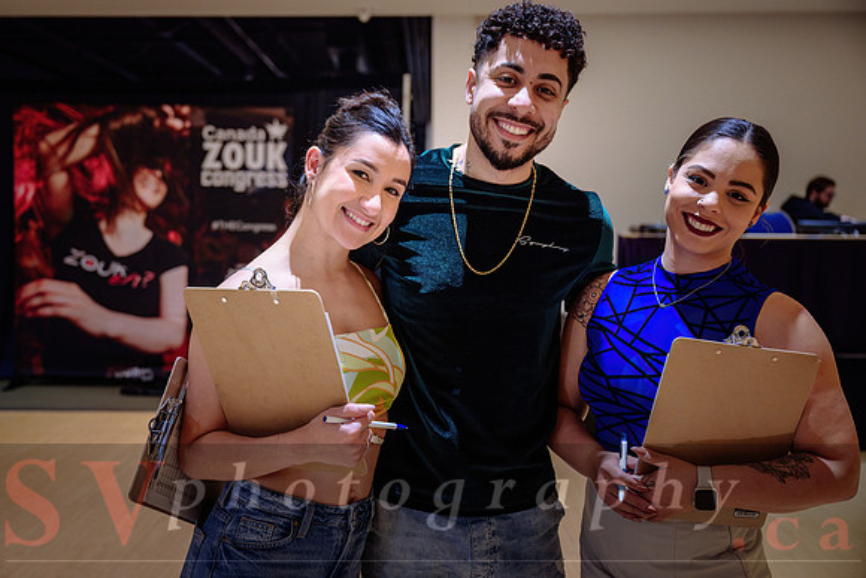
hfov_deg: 53.0
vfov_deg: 36.8
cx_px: 413
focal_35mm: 36
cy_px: 276
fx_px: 868
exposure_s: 1/125
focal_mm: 34.5
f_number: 2.8
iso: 1600
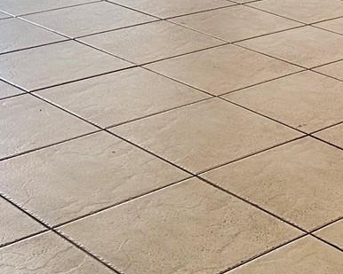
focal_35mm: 97
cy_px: -67
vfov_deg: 15.2
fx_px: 985
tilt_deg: -10.8
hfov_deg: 19.3
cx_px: 320
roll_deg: -2.5
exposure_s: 1/60
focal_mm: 6.86
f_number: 1.78
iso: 125
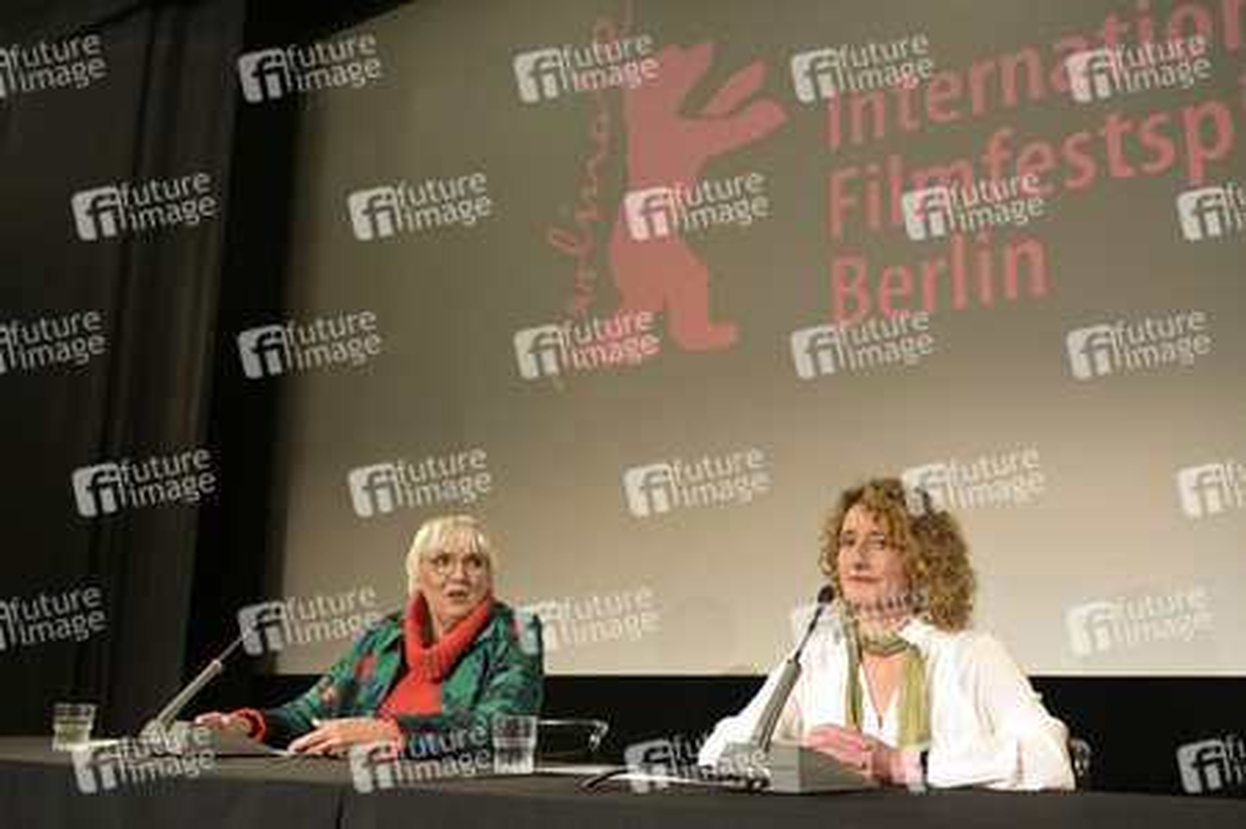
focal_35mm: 34
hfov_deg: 55.8
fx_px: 1176
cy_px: 414
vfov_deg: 38.8
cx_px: 623
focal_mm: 34
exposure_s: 1/250
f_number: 4
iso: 5000
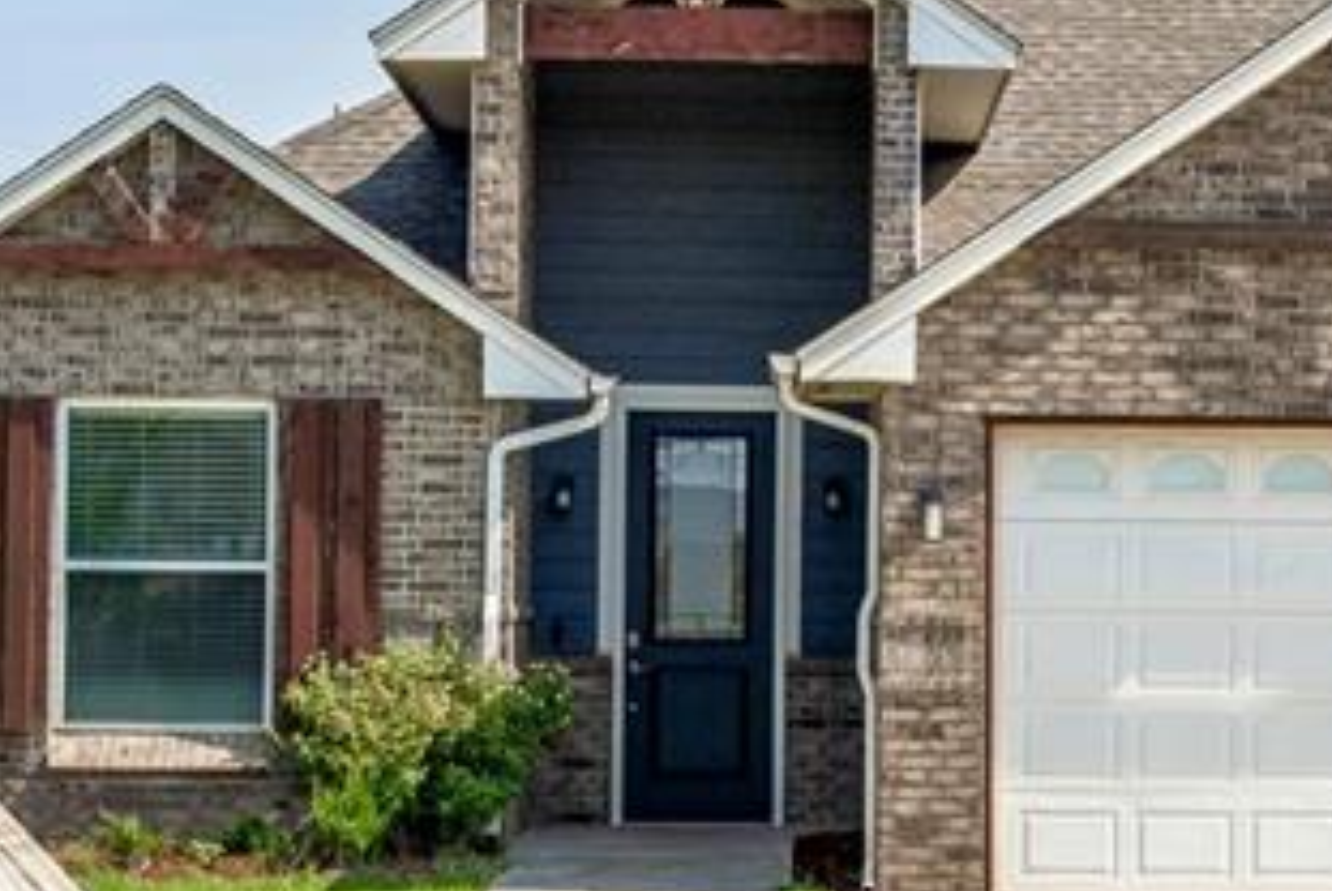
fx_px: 4259
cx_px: 983
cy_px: 613
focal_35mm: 115
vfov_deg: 11.9
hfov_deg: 17.7
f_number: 8
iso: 200
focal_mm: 35
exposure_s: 1/1600
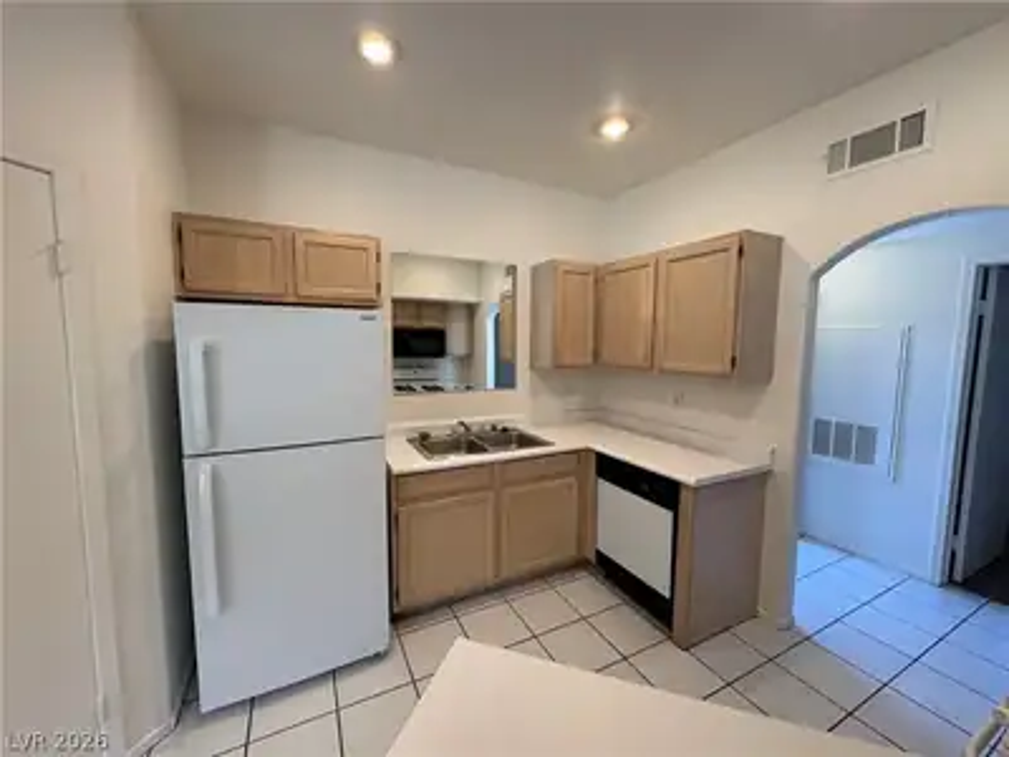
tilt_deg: -4.1
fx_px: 408
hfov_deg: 102.1
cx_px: 504
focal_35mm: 14
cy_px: 378
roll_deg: -0.3
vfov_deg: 85.7
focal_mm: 2.22
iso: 200
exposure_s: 1/120
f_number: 2.2
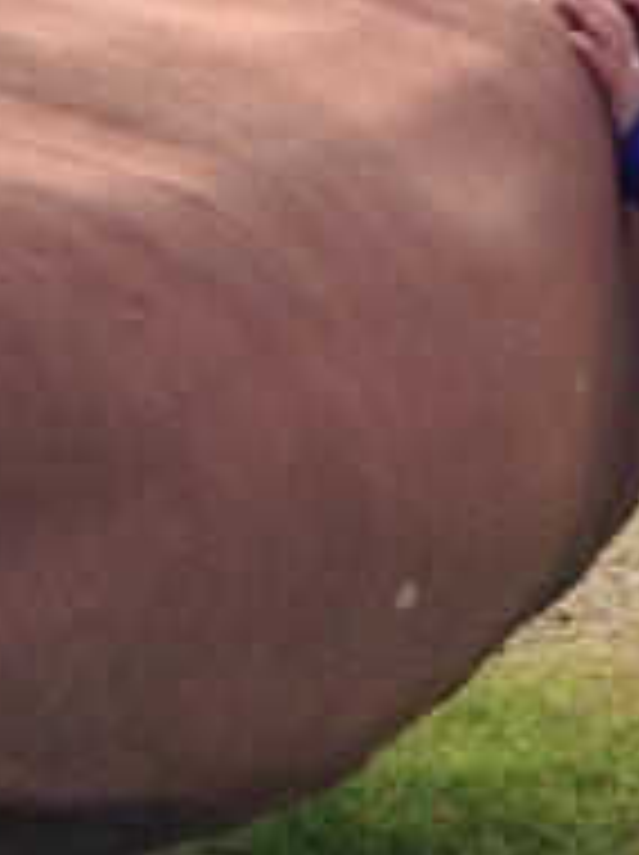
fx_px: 3429
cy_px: 32
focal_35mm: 139
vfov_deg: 14.0
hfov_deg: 10.6
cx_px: 522
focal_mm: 4.12
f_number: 2.4
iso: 50
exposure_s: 1/935
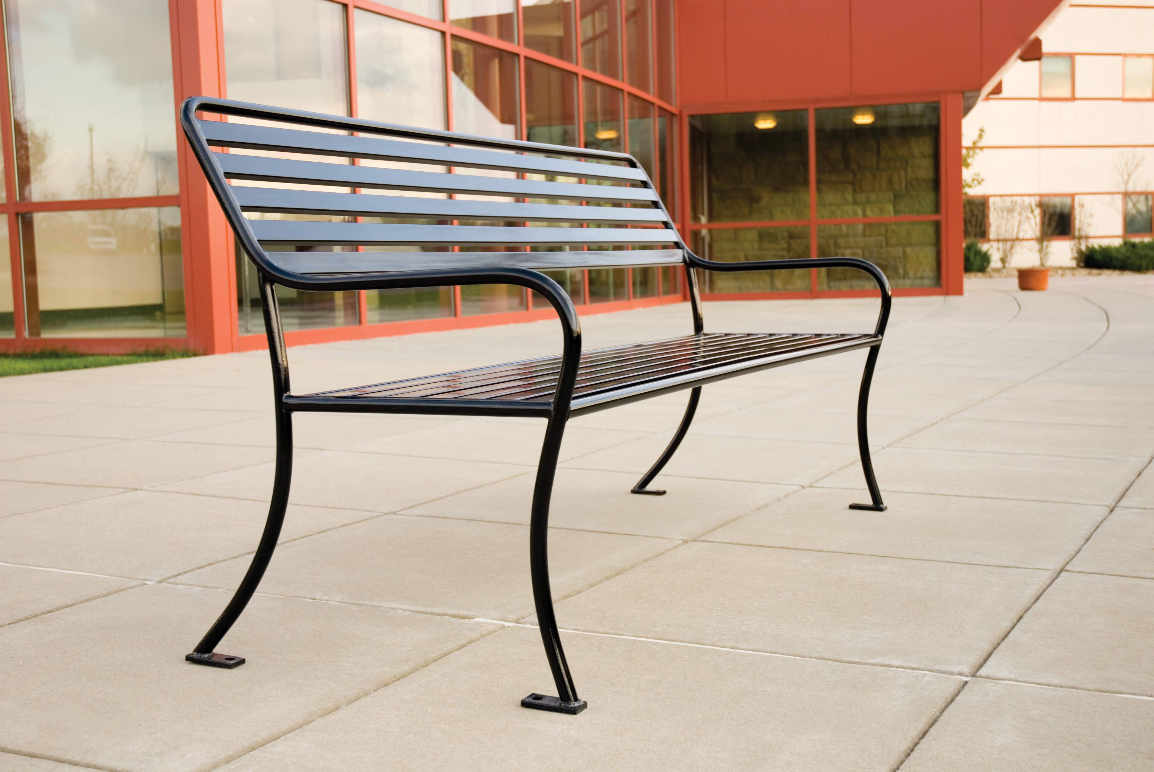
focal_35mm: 46
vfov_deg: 29.0
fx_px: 1492
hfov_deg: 42.3
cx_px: 577
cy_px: 386
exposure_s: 1/60
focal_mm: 31
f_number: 4
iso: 100
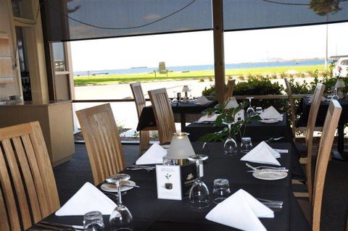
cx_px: 174
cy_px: 116
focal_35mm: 39
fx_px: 377
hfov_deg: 49.6
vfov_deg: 34.1
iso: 200
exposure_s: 1/100
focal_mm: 26
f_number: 4
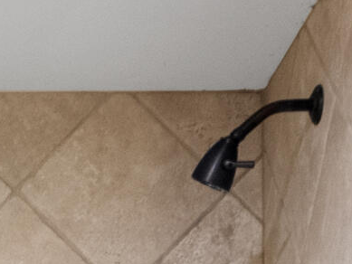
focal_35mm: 126
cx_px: -52
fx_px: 1282
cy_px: 608
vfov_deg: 10.4
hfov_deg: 15.2
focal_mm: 17
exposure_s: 1/4
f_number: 8
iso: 2500
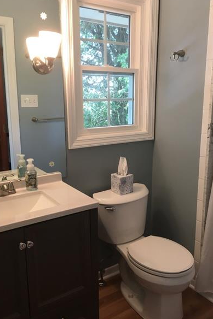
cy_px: 156
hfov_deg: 42.3
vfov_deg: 60.3
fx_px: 275
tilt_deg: -12.9
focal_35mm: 31
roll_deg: +0.5
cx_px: 109
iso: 50
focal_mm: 4.15
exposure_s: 1/30
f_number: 2.2
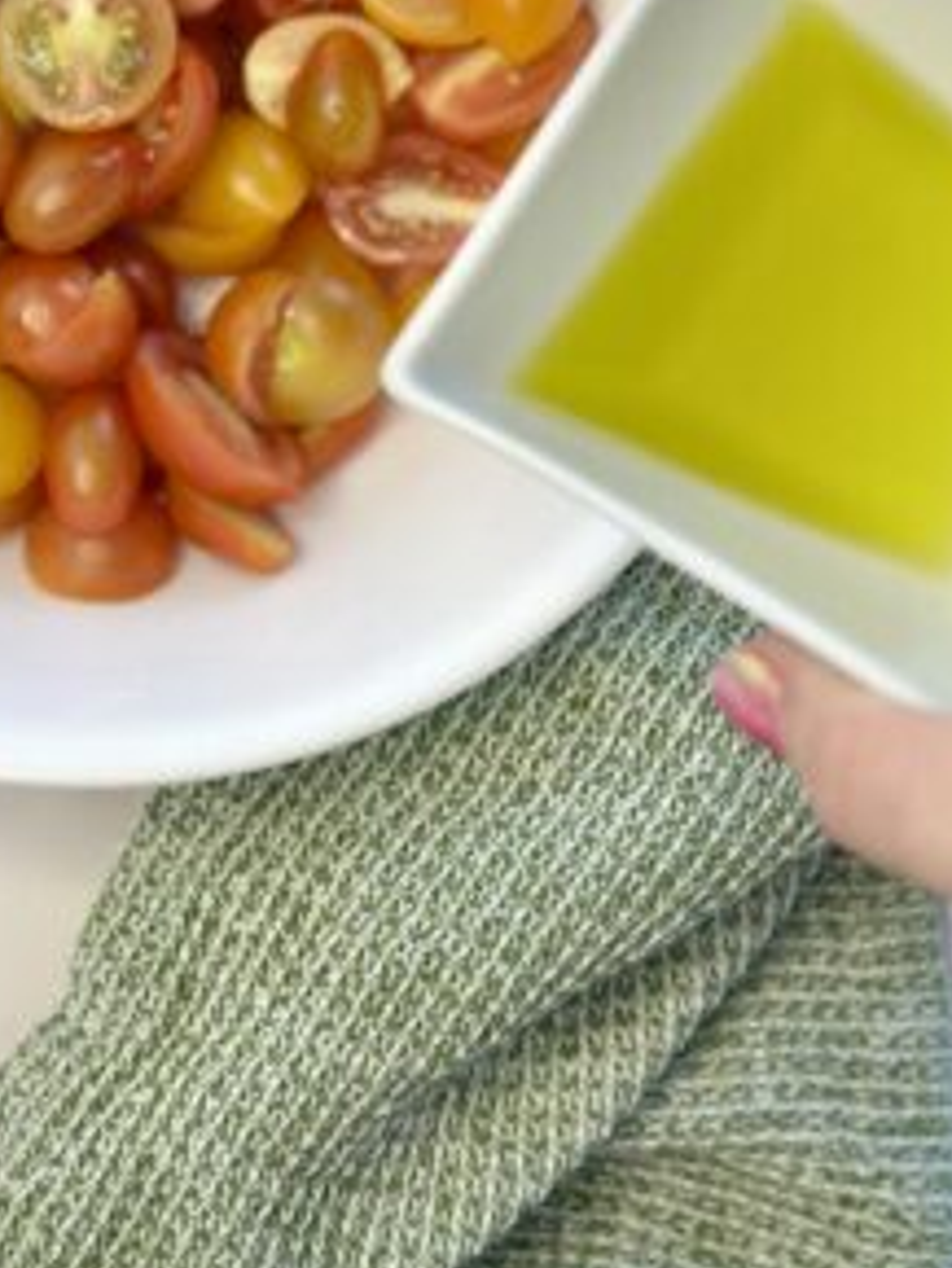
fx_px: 3041
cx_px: 274
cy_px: 320
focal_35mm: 83
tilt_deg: -80.6
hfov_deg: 17.7
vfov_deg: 23.3
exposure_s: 1/121
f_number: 1.78
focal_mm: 6.86
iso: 100
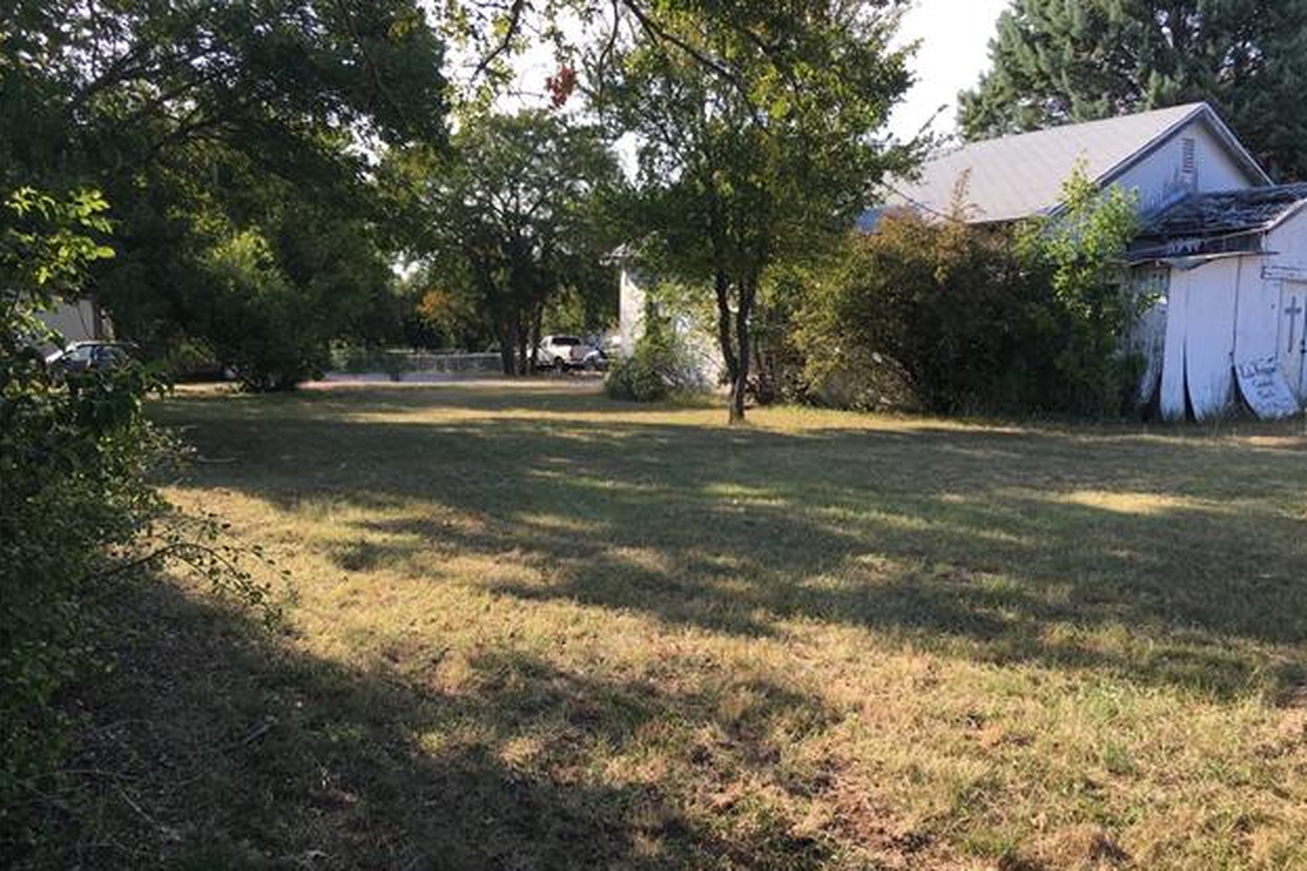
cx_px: 667
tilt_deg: -5.4
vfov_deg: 42.3
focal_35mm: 31
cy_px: 470
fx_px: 1125
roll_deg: +0.2
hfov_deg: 60.3
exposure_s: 1/503
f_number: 2.2
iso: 25
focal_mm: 4.15
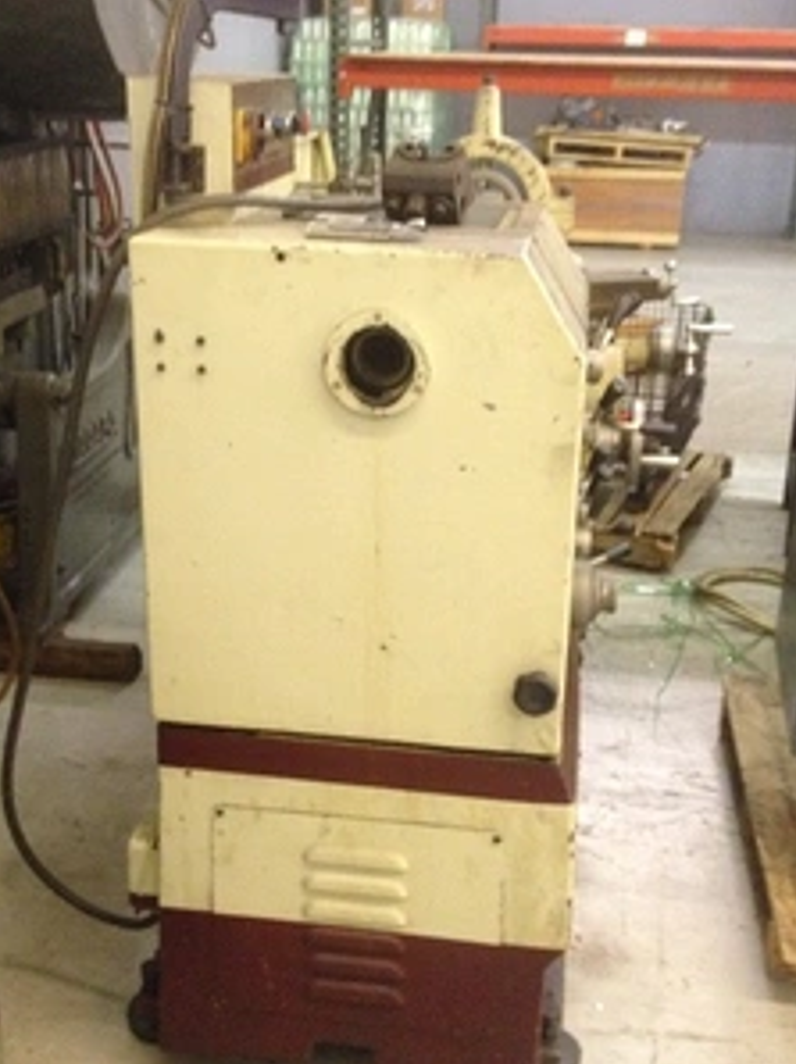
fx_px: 1443
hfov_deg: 30.8
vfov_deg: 40.5
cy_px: 532
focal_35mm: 47
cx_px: 403
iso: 400
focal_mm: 4.28
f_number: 2.4
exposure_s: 1/15
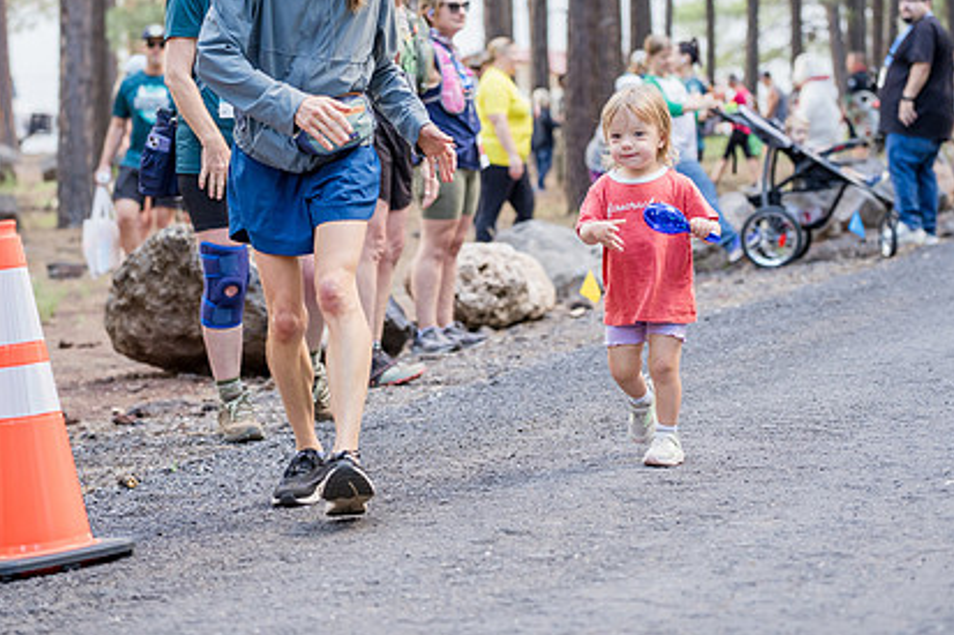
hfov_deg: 19.1
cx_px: 464
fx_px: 2834
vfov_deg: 12.8
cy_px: 195
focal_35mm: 107
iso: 1250
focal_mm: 76.1
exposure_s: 1/400
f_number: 2.8
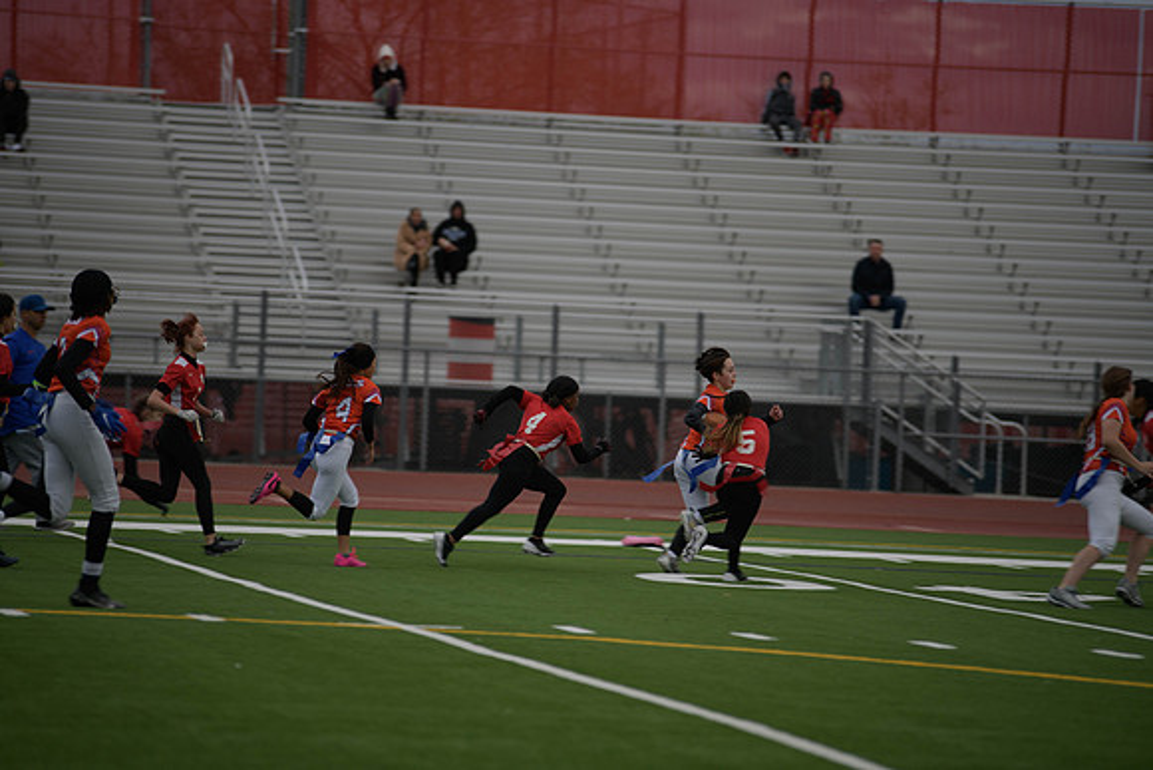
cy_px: 385
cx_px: 576
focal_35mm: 200
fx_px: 6407
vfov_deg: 6.9
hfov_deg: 10.3
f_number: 2.8
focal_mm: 200
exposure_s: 1/200
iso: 110
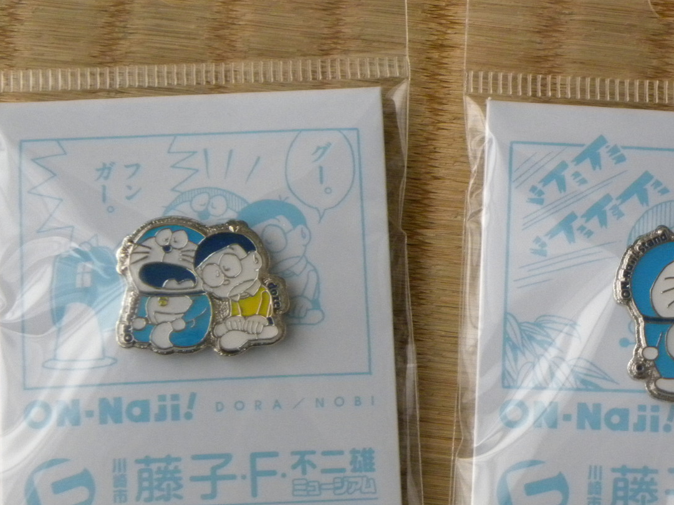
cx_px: 446
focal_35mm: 118
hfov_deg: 16.7
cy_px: 288
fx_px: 2297
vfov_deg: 12.5
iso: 400
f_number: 4
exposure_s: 1/46
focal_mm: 15.1
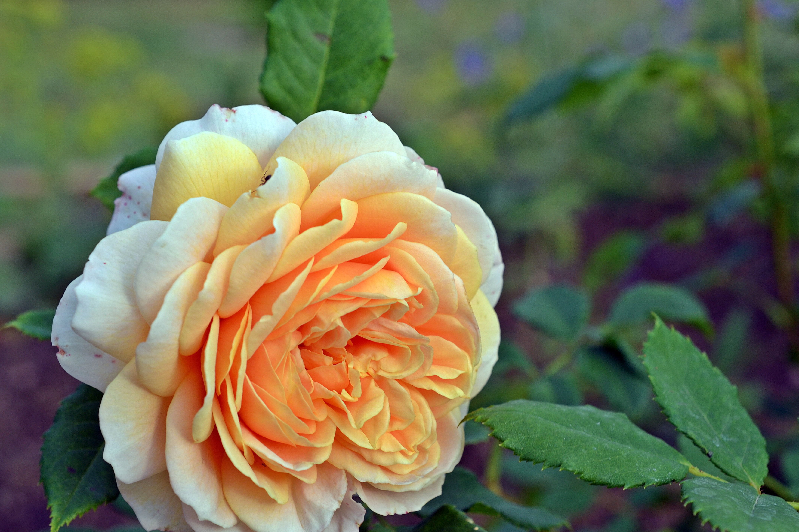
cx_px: 402
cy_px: 285
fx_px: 1443
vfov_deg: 20.9
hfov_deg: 31.0
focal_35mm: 65
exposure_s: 1/160
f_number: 6.3
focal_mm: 40
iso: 100
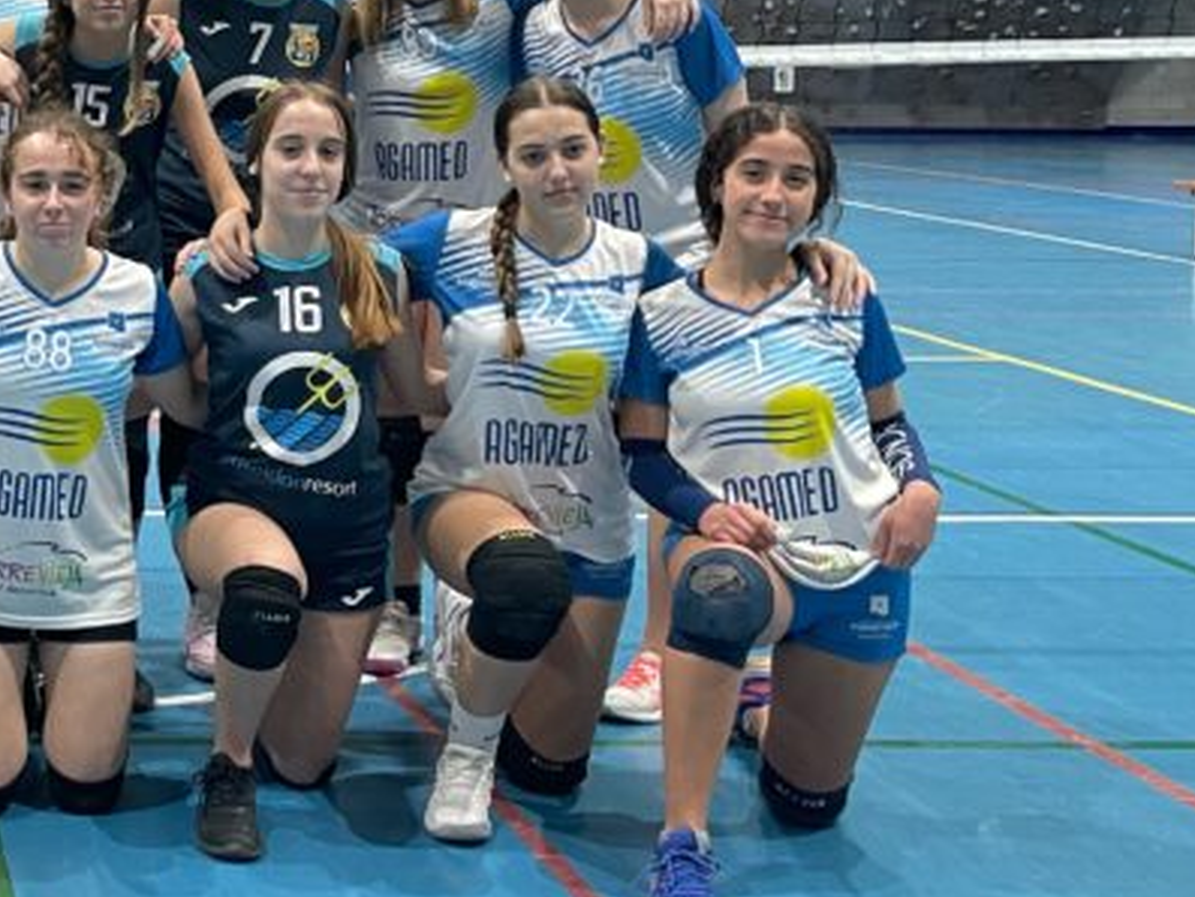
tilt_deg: -4.9
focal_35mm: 67
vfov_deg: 21.8
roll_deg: -0.3
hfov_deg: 26.6
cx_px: -129
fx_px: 2314
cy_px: 253
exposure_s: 1/50
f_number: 1.6
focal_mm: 4.2
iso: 320
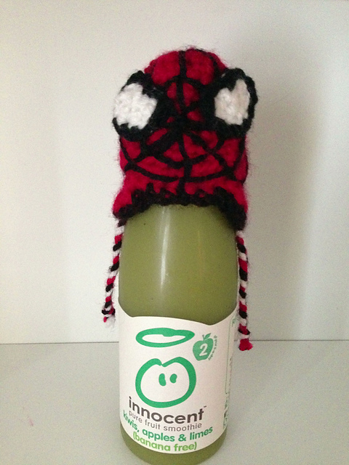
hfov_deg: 42.9
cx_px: 174
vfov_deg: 55.4
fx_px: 444
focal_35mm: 33
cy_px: 232
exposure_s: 1/15
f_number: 2.4
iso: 640
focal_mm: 4.13
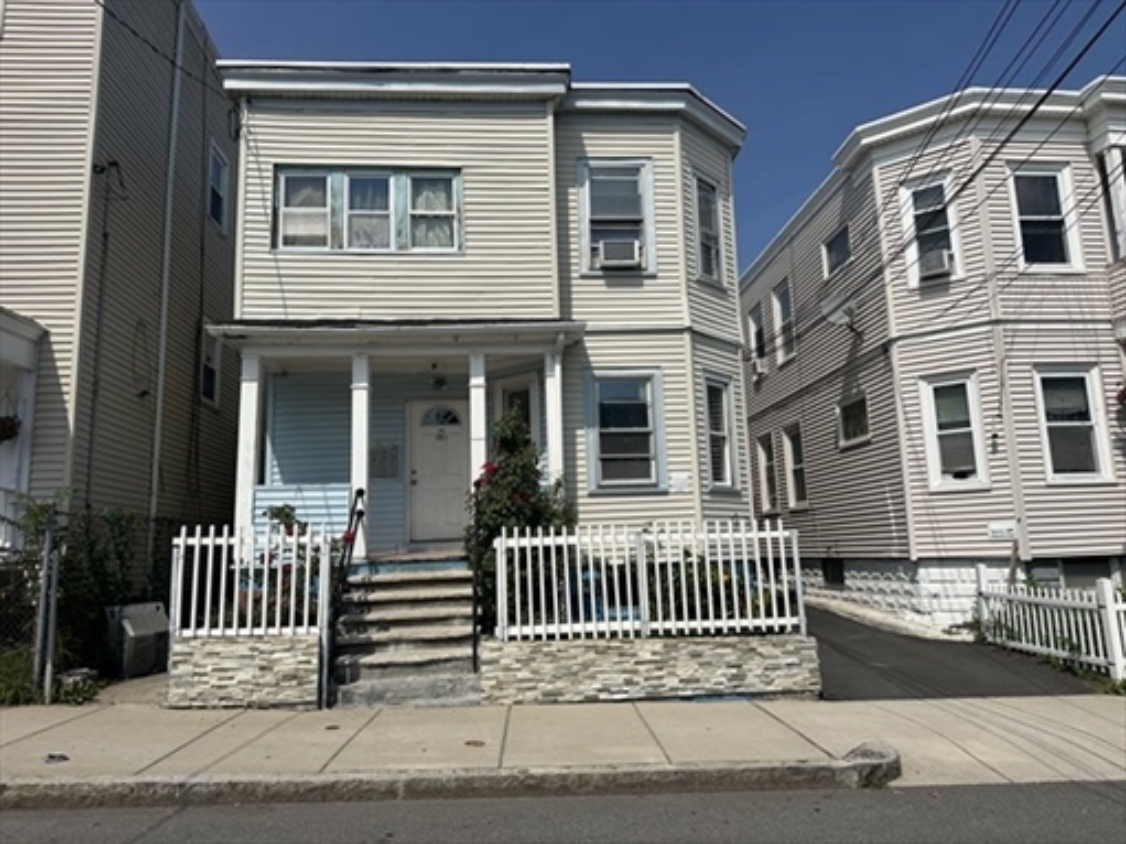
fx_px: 780
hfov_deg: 71.6
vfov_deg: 56.8
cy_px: 422
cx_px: 563
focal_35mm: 24
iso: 80
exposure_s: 1/12048
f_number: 1.78
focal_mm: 6.86
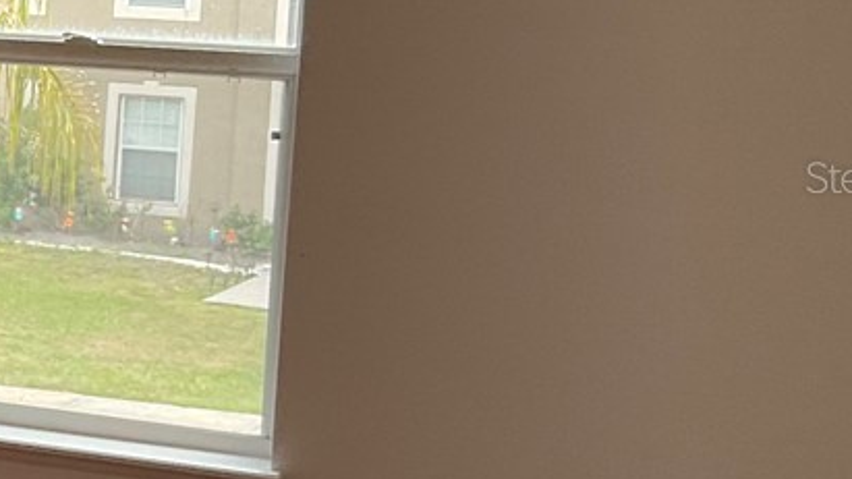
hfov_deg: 15.2
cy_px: 176
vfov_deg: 9.8
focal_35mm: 123
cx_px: -657
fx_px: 2778
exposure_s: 1/120
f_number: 1.8
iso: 20
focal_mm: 3
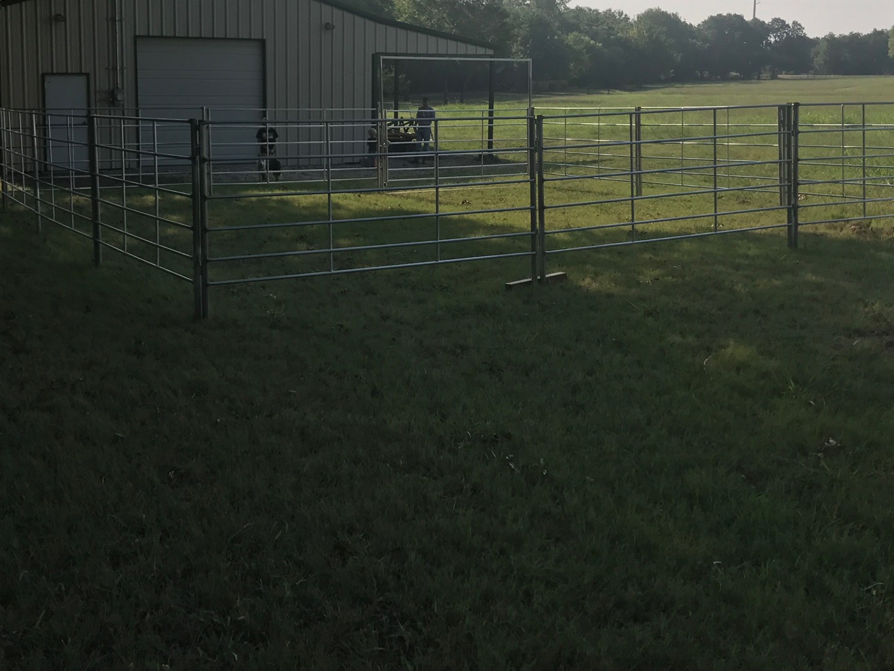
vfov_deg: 34.6
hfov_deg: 45.8
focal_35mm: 41
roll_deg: -1.2
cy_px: 187
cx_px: 463
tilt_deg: -5.5
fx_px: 1059
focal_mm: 3.99
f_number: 1.8
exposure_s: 1/2660
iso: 20
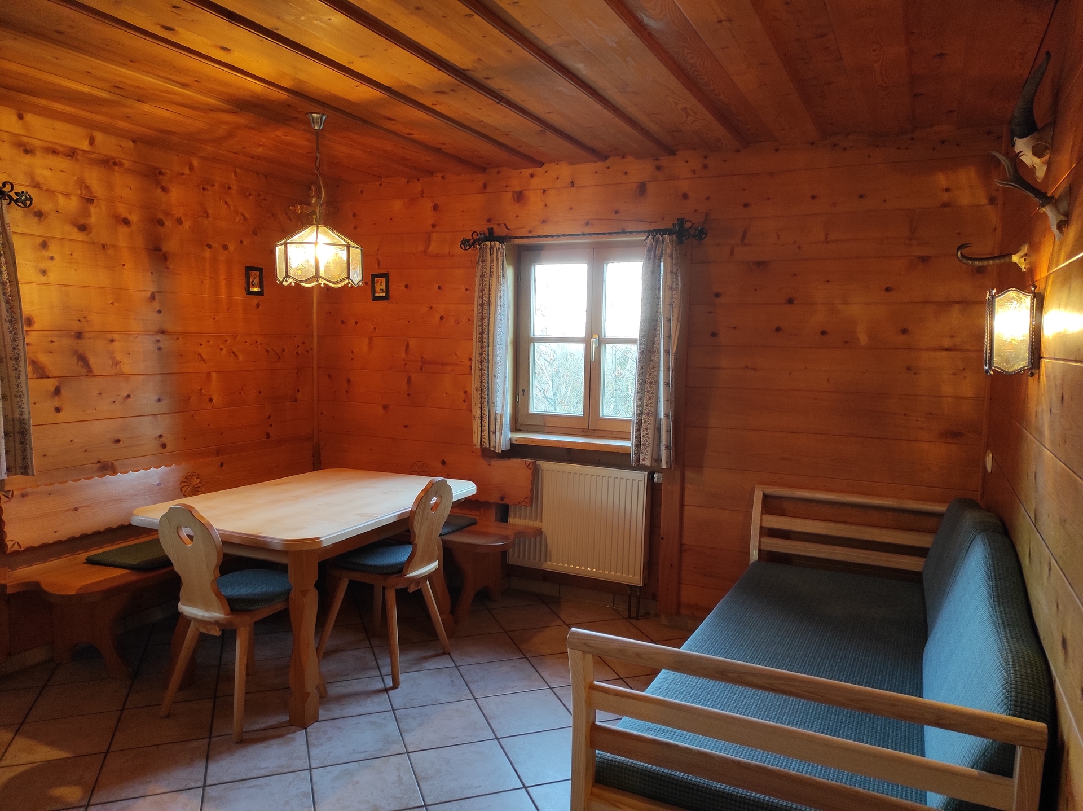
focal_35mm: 25
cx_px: 542
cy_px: 406
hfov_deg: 69.4
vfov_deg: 54.8
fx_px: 782
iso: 260
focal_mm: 5.43
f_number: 1.89
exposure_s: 1/33
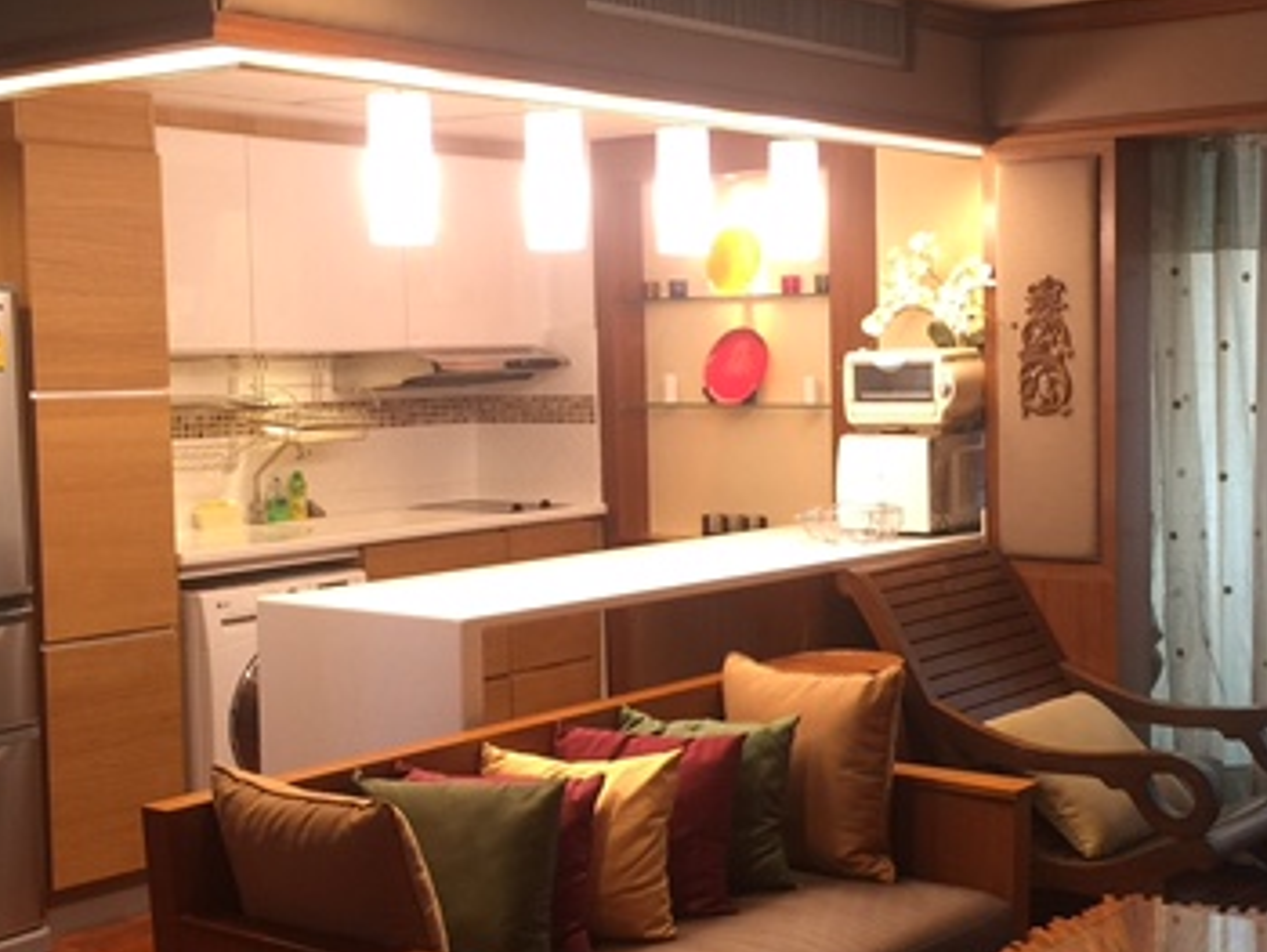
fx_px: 1941
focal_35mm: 53
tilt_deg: -5.2
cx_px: 847
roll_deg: -0.4
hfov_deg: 35.8
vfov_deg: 27.6
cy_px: 507
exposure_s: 1/17
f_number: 2.2
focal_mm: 4.15
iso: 40
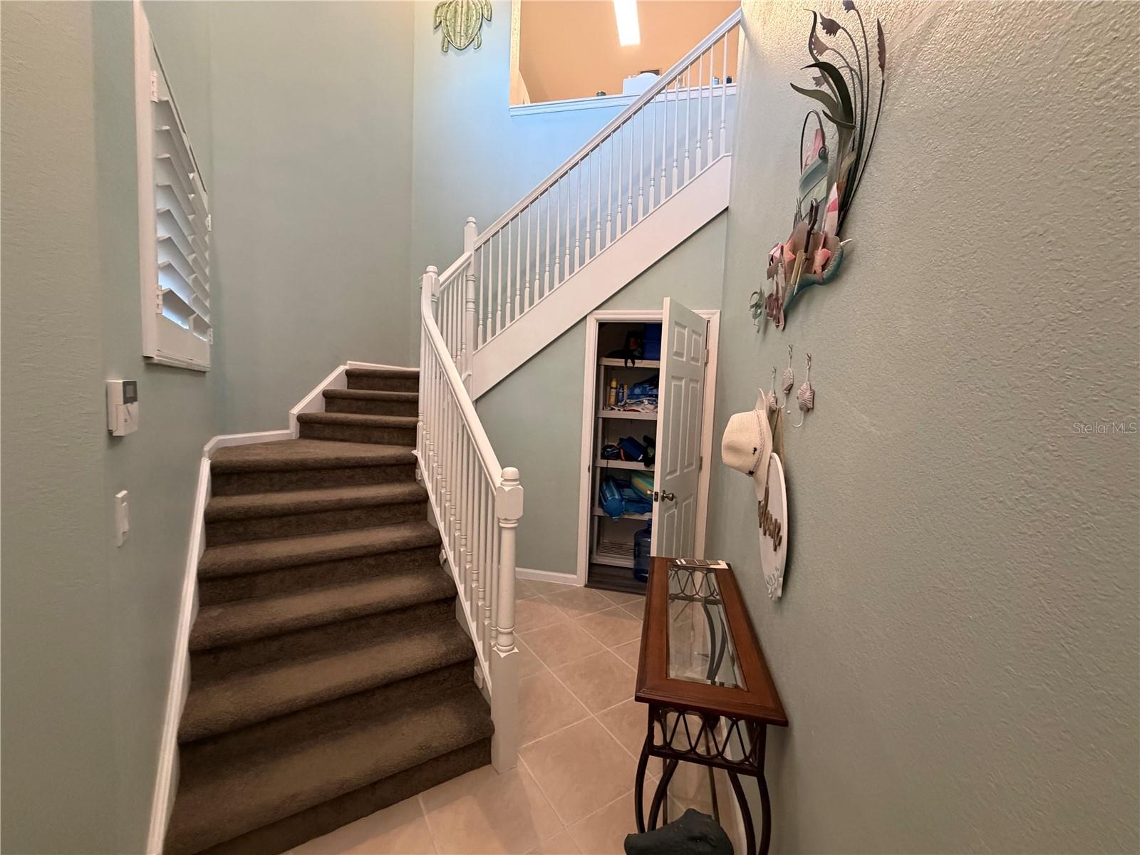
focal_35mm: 14
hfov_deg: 102.1
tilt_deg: -4.8
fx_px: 461
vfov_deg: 85.7
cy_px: 428
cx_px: 570
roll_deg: -3.4
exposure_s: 1/60
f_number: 2.2
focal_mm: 2.22
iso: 640
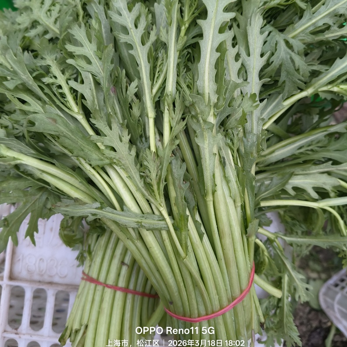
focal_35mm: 31
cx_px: 175
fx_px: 352
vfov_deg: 52.1
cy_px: 134
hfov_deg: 52.5
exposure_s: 1/25
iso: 640
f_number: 1.8
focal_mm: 4.84
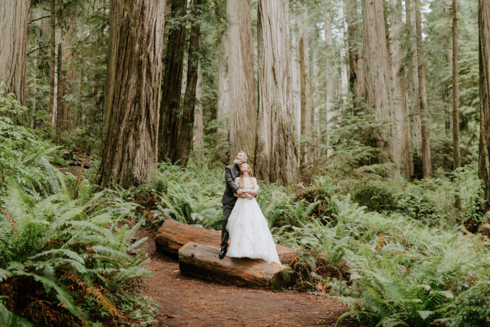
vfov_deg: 35.0
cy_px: 173
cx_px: 266
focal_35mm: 38
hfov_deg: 50.6
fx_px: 518
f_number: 1.8
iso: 250
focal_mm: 35
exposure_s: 1/250
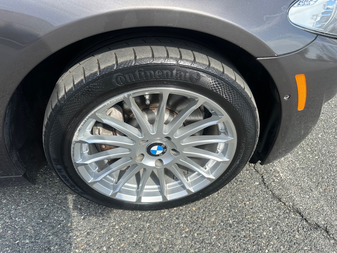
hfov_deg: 71.6
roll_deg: -1.3
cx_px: 168
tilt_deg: -38.3
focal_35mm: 24
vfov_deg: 56.8
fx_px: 234
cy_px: 126
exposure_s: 1/2155
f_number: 1.78
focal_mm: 6.86
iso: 80
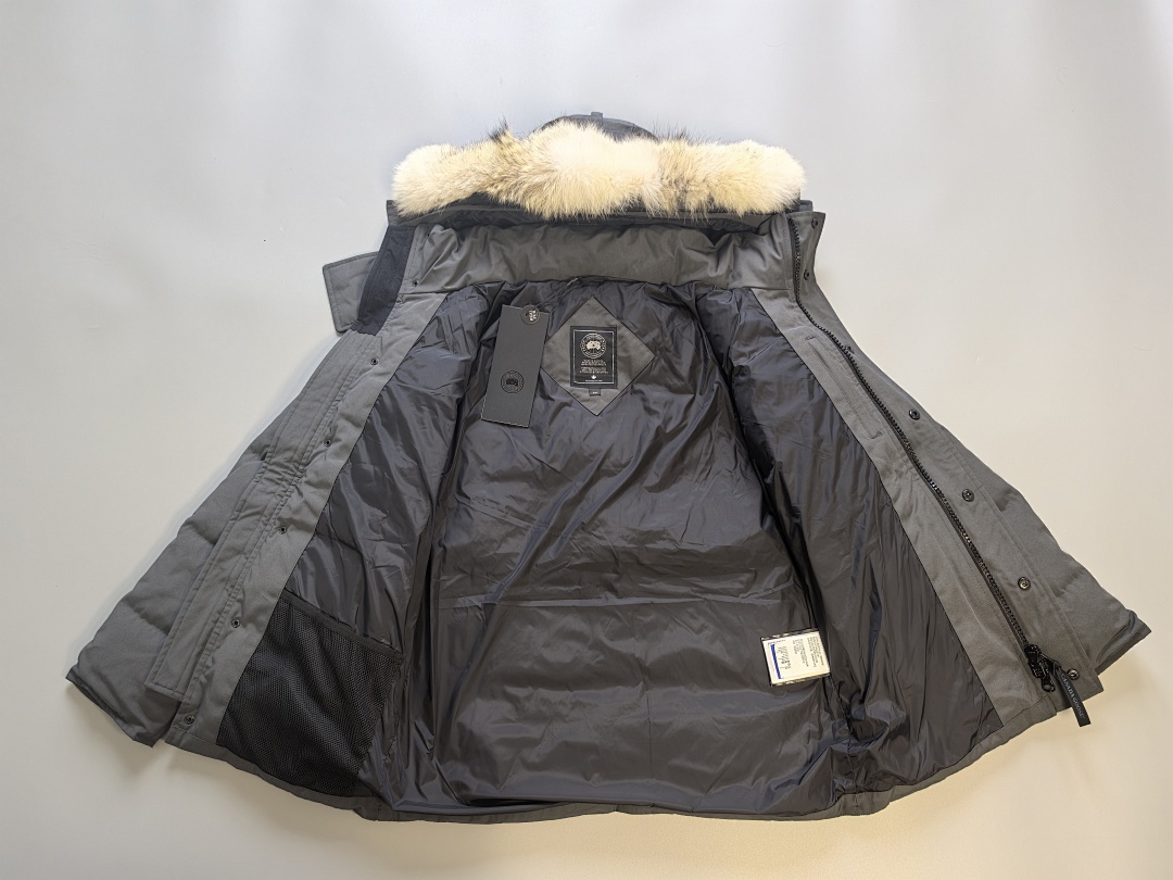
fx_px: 915
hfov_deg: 65.3
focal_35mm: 27
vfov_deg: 51.4
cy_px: 440
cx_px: 586
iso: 160
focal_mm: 6.98
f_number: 2
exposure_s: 1/100
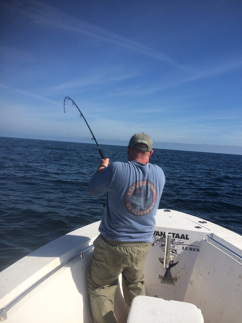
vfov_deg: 60.0
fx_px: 280
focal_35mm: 30
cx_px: 121
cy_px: 162
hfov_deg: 46.8
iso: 40
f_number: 2.2
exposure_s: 1/3731
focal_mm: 4.12
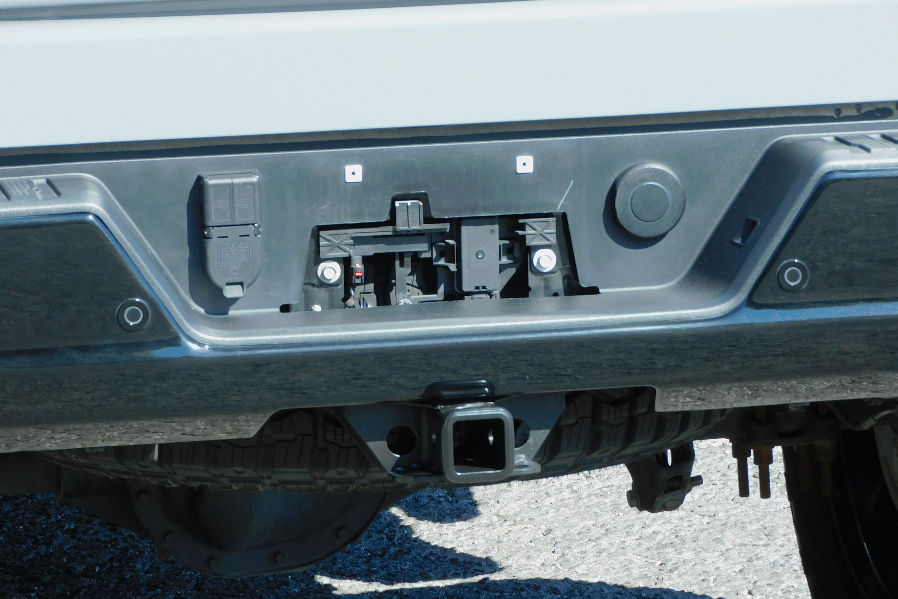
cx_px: 450
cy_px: 304
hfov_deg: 8.9
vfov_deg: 6.0
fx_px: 5737
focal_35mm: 230
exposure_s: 1/160
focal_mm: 39.4
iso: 125
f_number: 5.3
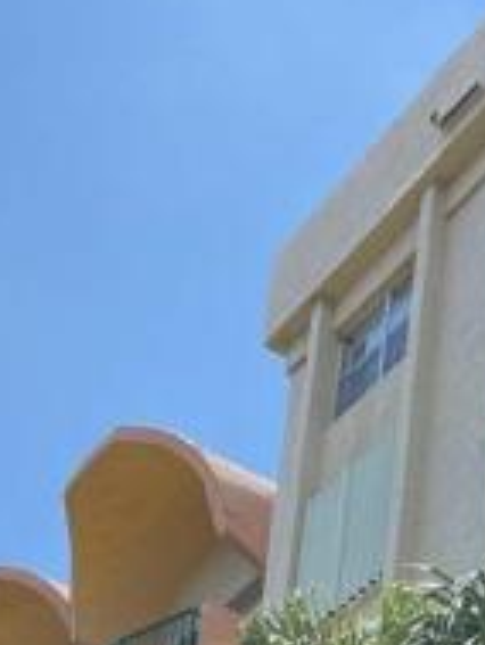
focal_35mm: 99
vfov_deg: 17.9
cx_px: 577
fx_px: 1847
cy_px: 935
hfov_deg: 14.5
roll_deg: -2.1
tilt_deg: +25.1
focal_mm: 4.25
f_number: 1.8
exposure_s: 1/1754
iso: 32
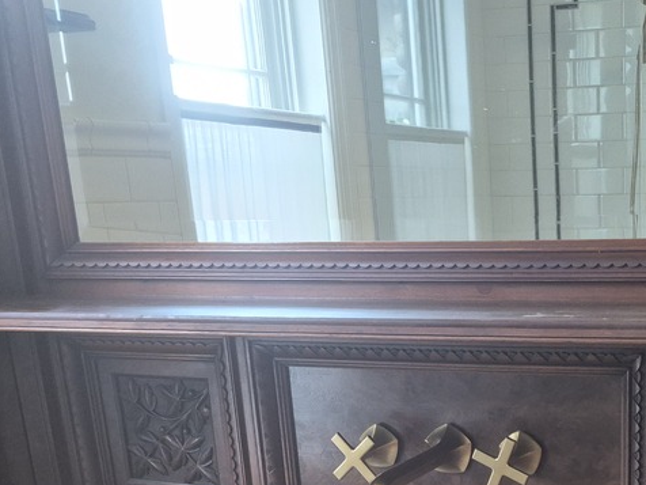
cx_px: 505
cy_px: 609
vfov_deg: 22.8
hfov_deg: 32.4
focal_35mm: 58
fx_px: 1082
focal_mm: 5.4
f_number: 1.8
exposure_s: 1/120
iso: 800
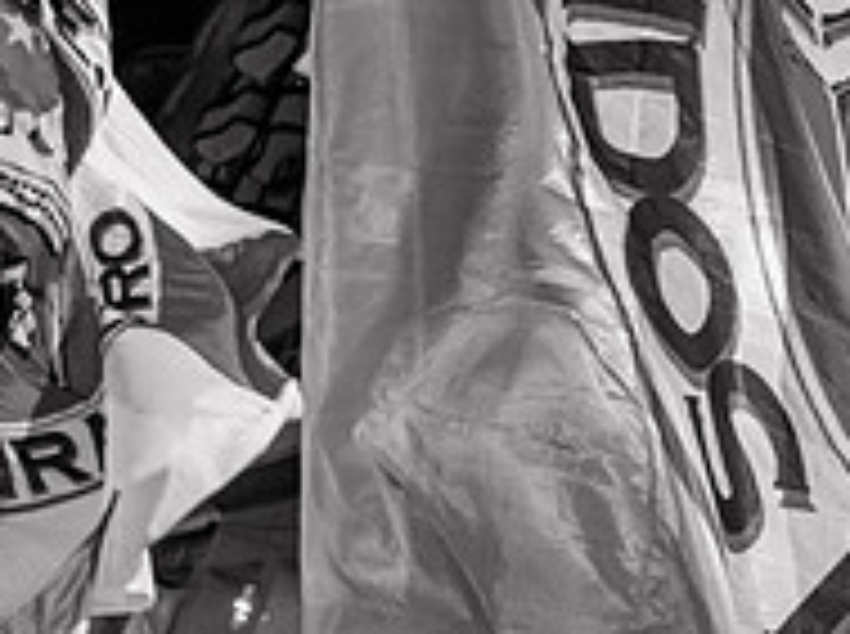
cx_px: 562
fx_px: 1740
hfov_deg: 27.3
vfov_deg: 20.2
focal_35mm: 71
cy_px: 61
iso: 5000
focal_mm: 24
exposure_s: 1/200
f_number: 2.5
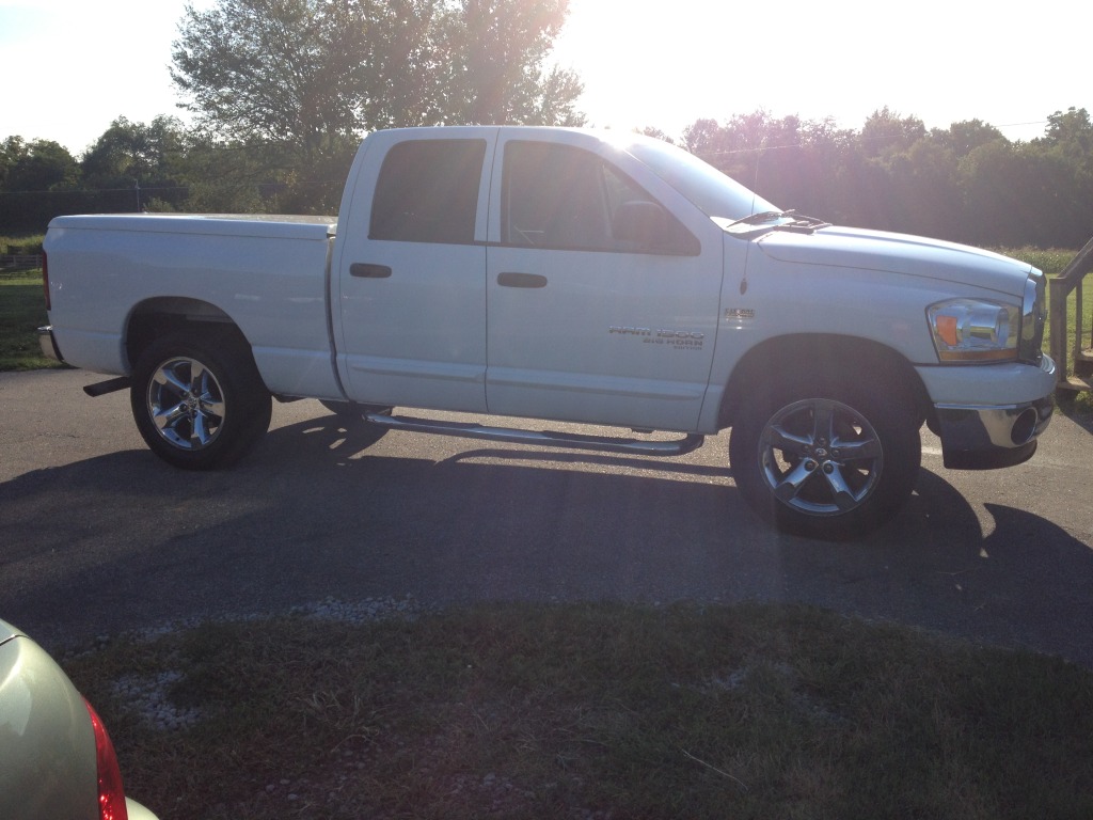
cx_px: 546
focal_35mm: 35
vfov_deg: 40.7
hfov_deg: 52.6
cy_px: 410
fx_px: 1105
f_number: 2.4
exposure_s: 1/1314
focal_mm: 4.3
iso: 64
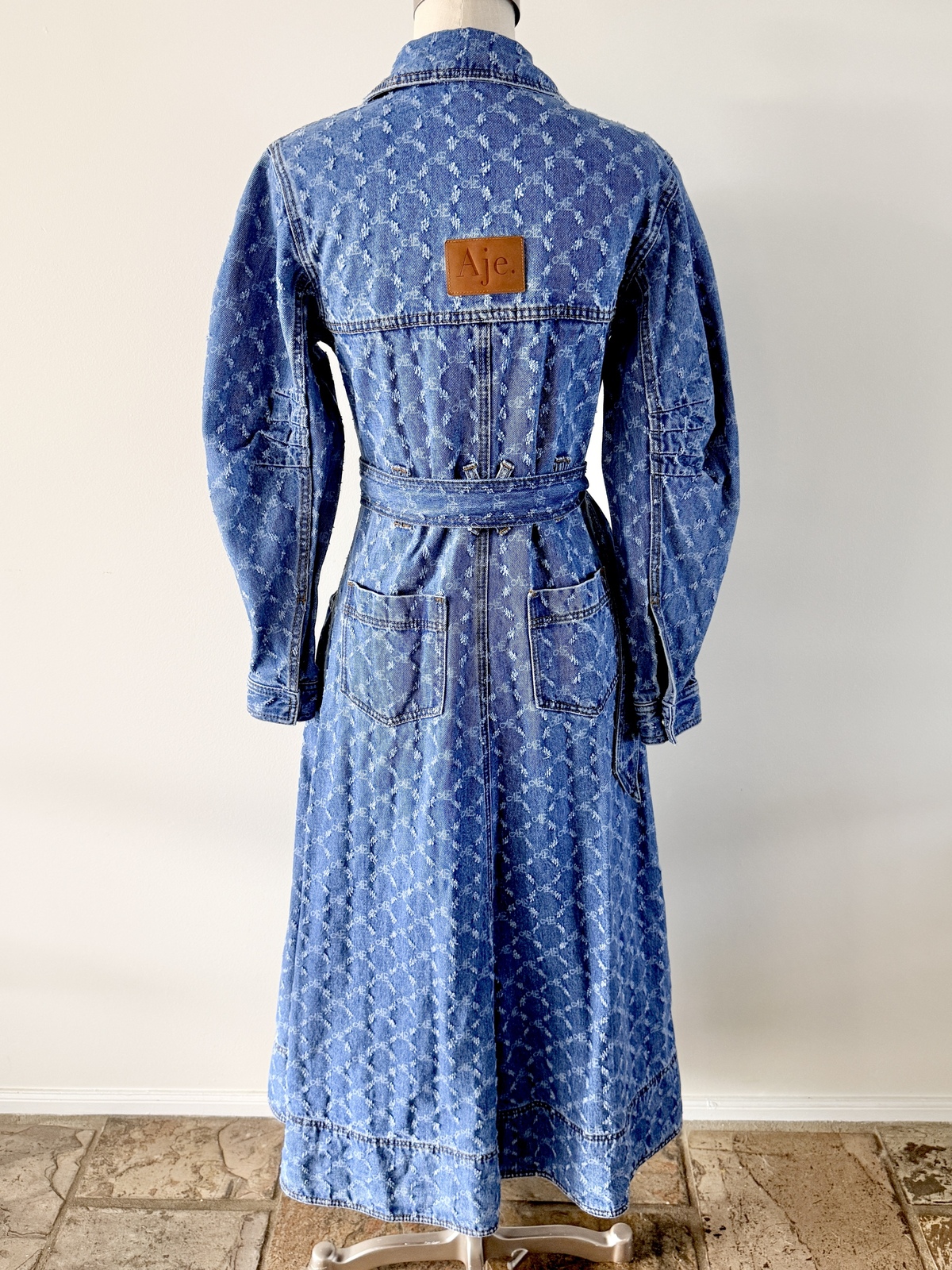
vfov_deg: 71.6
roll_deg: +0.1
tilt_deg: -19.1
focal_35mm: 24
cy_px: 635
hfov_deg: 56.8
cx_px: 476
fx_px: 880
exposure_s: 1/80
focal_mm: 6.76
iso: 200
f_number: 1.78
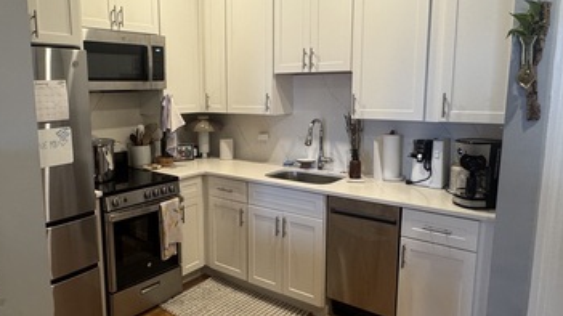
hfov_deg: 65.5
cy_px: 154
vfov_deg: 40.1
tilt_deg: -8.8
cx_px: 229
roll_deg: +0.5
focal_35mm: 29
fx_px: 433
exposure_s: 1/60
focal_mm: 2.22
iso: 200
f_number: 2.2
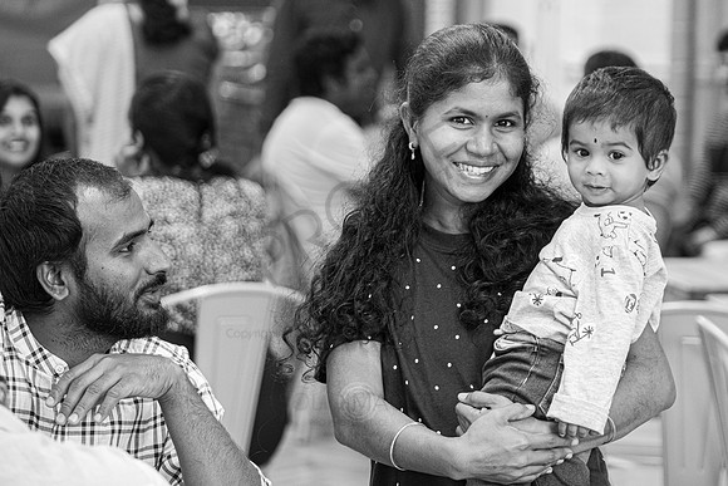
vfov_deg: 9.1
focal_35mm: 152
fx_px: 3065
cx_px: 438
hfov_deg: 13.5
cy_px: 194
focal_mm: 83.8
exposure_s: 1/60
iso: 1600
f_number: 2.8
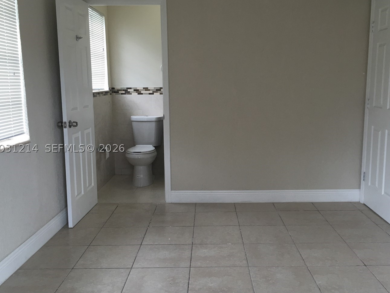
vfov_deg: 39.7
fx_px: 406
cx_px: 218
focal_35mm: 36
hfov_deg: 51.2
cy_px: 148
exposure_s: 1/40
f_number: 2.2
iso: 25
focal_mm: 4.15
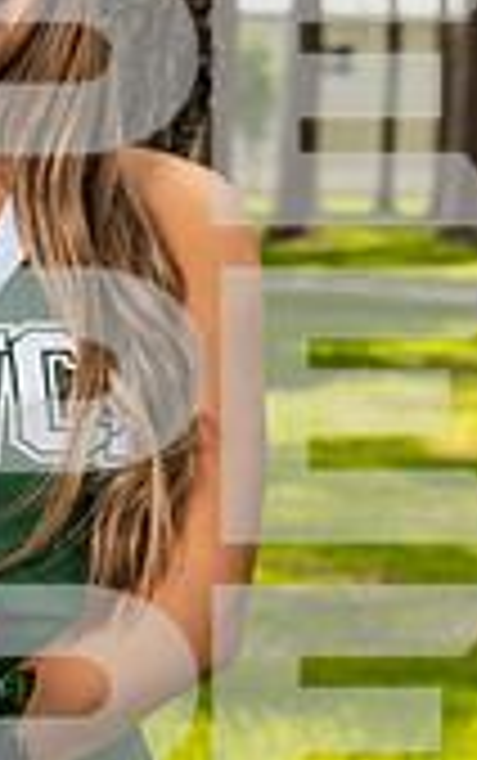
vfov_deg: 15.1
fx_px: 2863
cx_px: -144
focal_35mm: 138
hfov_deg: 9.4
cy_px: 409
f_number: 5.6
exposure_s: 1/250
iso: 320
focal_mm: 51
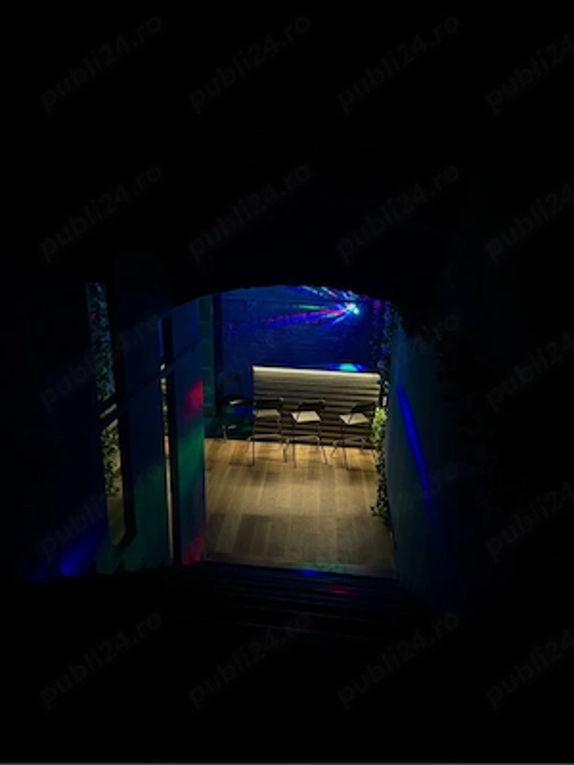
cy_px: 382
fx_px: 531
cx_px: 287
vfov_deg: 71.6
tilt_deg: -18.0
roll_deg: +0.8
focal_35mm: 24
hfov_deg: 56.8
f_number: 1.78
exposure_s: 1/24
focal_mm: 6.76
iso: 1600
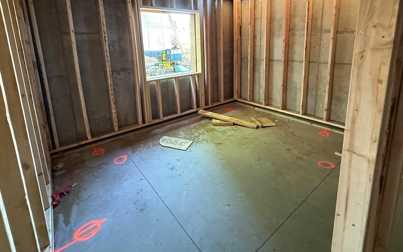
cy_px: 80
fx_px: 198
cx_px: 201
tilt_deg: -11.1
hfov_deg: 91.1
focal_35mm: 18
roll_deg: +2.2
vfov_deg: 63.1
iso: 640
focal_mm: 2.22
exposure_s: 1/60
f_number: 2.2
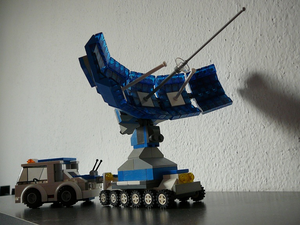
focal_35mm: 35
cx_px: 150
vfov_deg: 40.7
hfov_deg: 52.6
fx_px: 303
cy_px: 112
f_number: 2.8
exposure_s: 1/30
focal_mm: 5.2
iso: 160
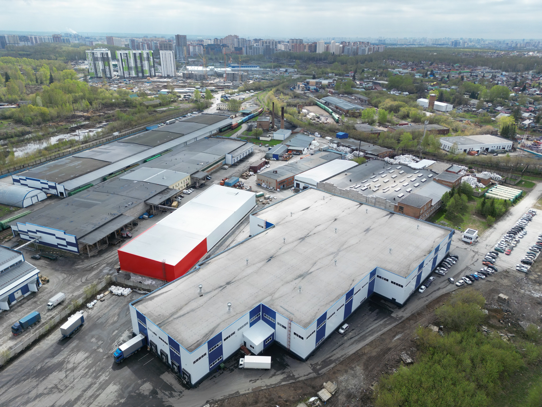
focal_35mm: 24
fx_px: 376
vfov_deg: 56.8
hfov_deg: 71.6
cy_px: 204
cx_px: 271
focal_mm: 6.72
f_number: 1.7
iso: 140
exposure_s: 1/2500
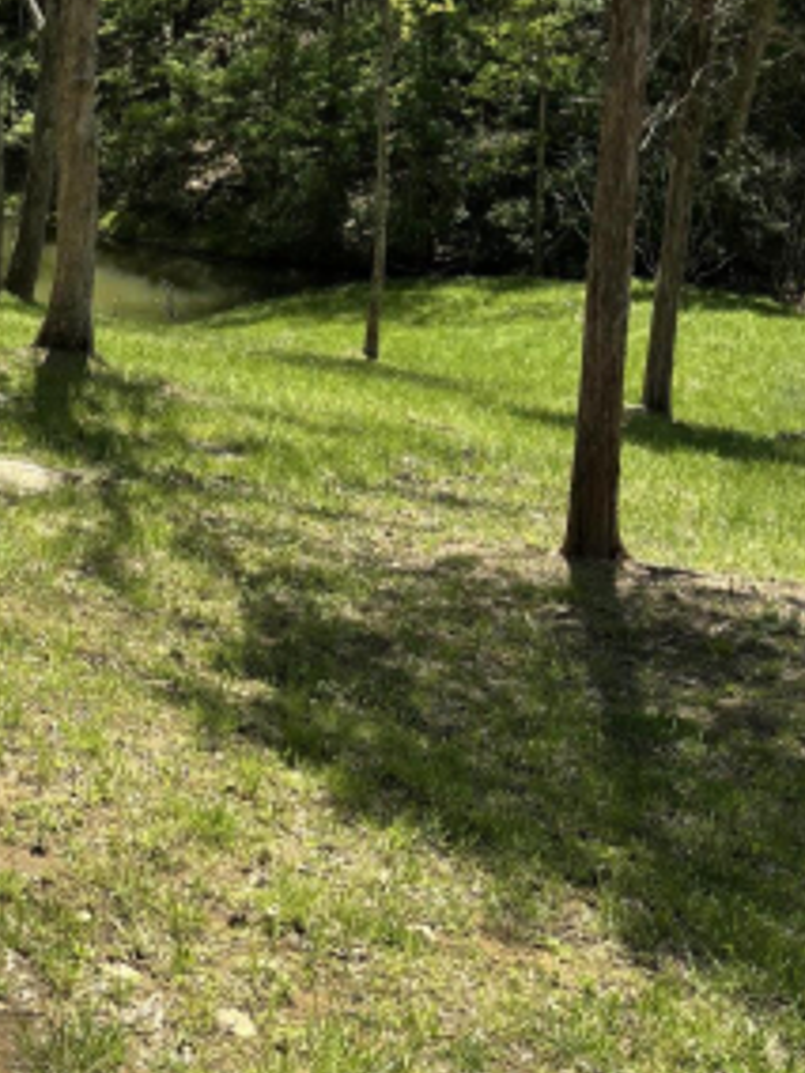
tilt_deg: -16.0
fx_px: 1891
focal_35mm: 61
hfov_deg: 22.7
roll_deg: +1.7
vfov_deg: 31.4
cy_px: 353
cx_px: -76
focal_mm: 5.96
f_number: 1.6
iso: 50
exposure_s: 1/1567
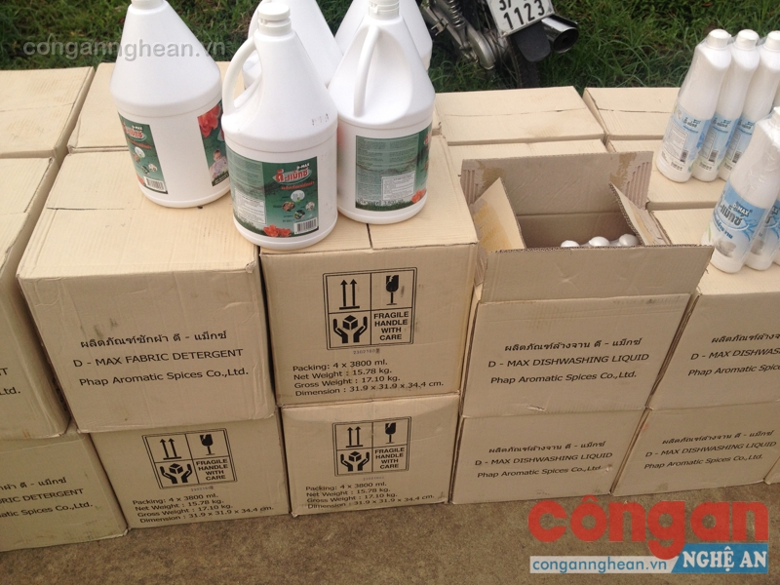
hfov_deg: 52.6
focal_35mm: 35
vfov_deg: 40.7
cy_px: 292
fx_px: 789
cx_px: 390
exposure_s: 1/1346
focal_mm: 4.28
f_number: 2.4
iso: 50
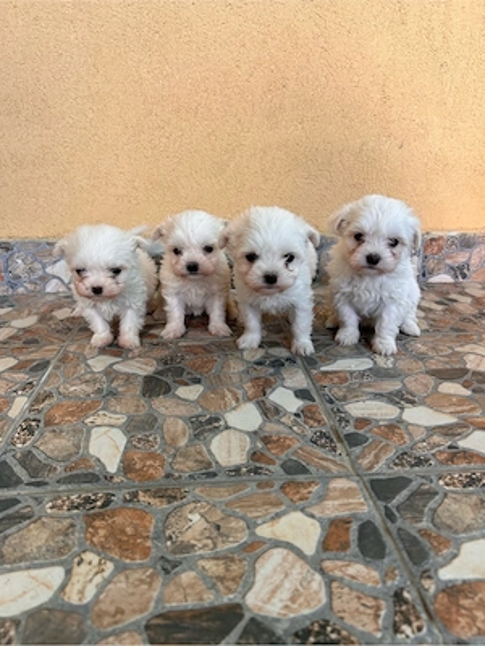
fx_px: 486
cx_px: 242
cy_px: 323
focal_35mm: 26
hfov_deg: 53.1
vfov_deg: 67.3
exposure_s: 1/121
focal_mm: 5.7
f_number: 1.5
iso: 50
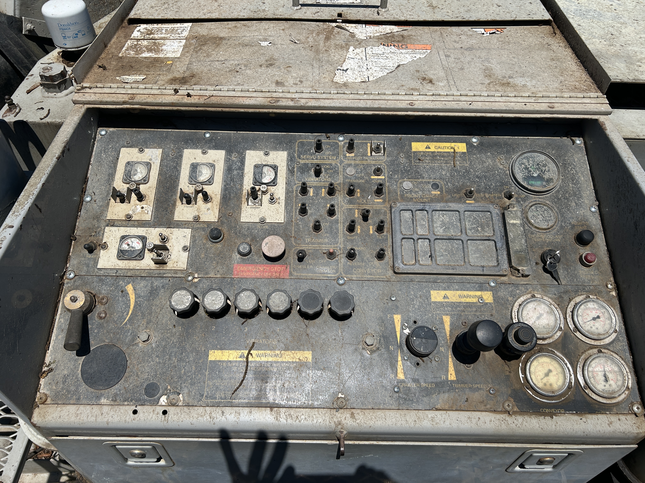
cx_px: 322
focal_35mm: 26
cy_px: 242
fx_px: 484
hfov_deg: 67.3
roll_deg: -0.9
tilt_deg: -44.4
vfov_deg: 53.1
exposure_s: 1/8000
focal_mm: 5.7
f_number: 1.5
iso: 50
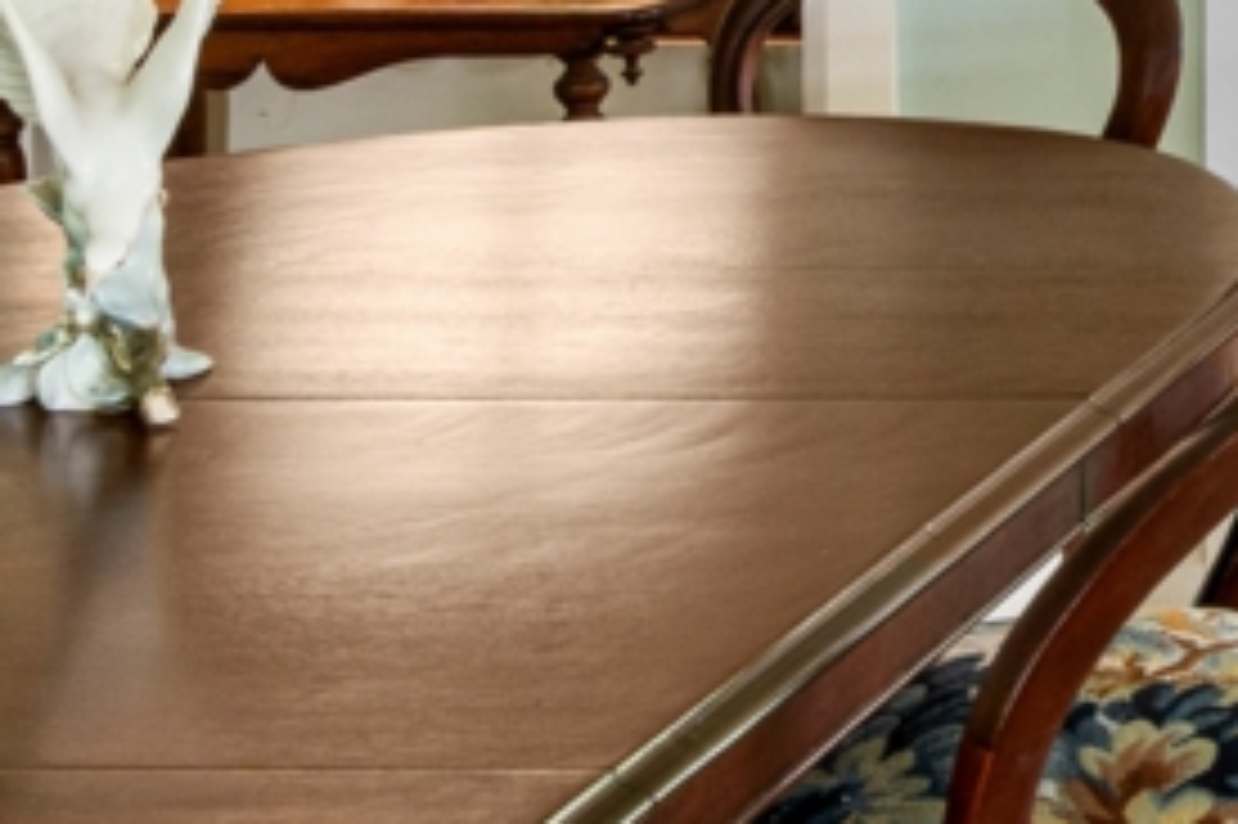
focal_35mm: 96
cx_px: 2449
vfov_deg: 13.2
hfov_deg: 16.4
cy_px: -545
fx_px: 3296
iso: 250
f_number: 9
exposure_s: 1/1.25
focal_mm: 11
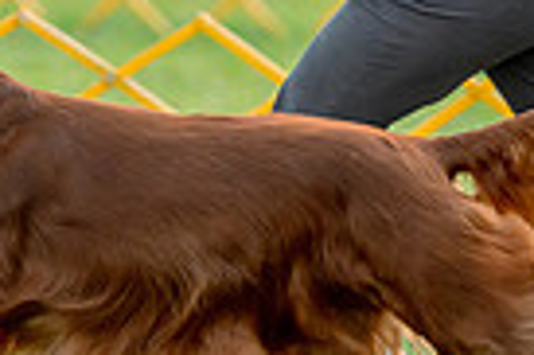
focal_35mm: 827
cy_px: -33
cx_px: 218
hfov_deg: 2.5
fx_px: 12252
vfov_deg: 1.7
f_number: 2.8
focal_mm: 195
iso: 1000
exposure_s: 1/640
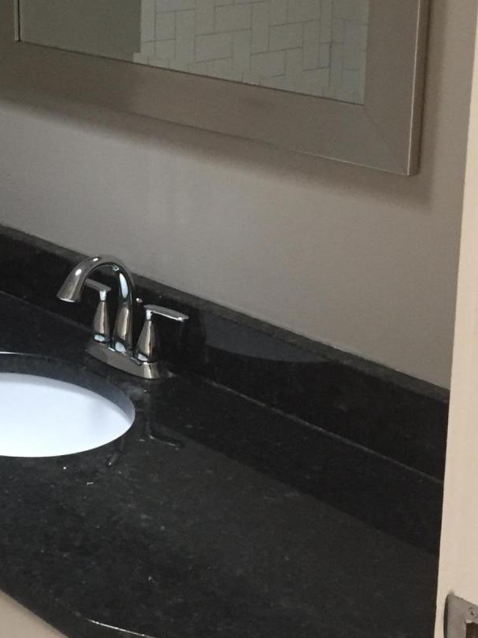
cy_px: 199
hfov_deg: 20.3
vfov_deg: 26.8
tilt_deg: -16.1
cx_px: 136
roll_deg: -0.3
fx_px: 1326
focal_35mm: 72
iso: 250
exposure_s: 1/17
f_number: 2.2
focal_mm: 4.15
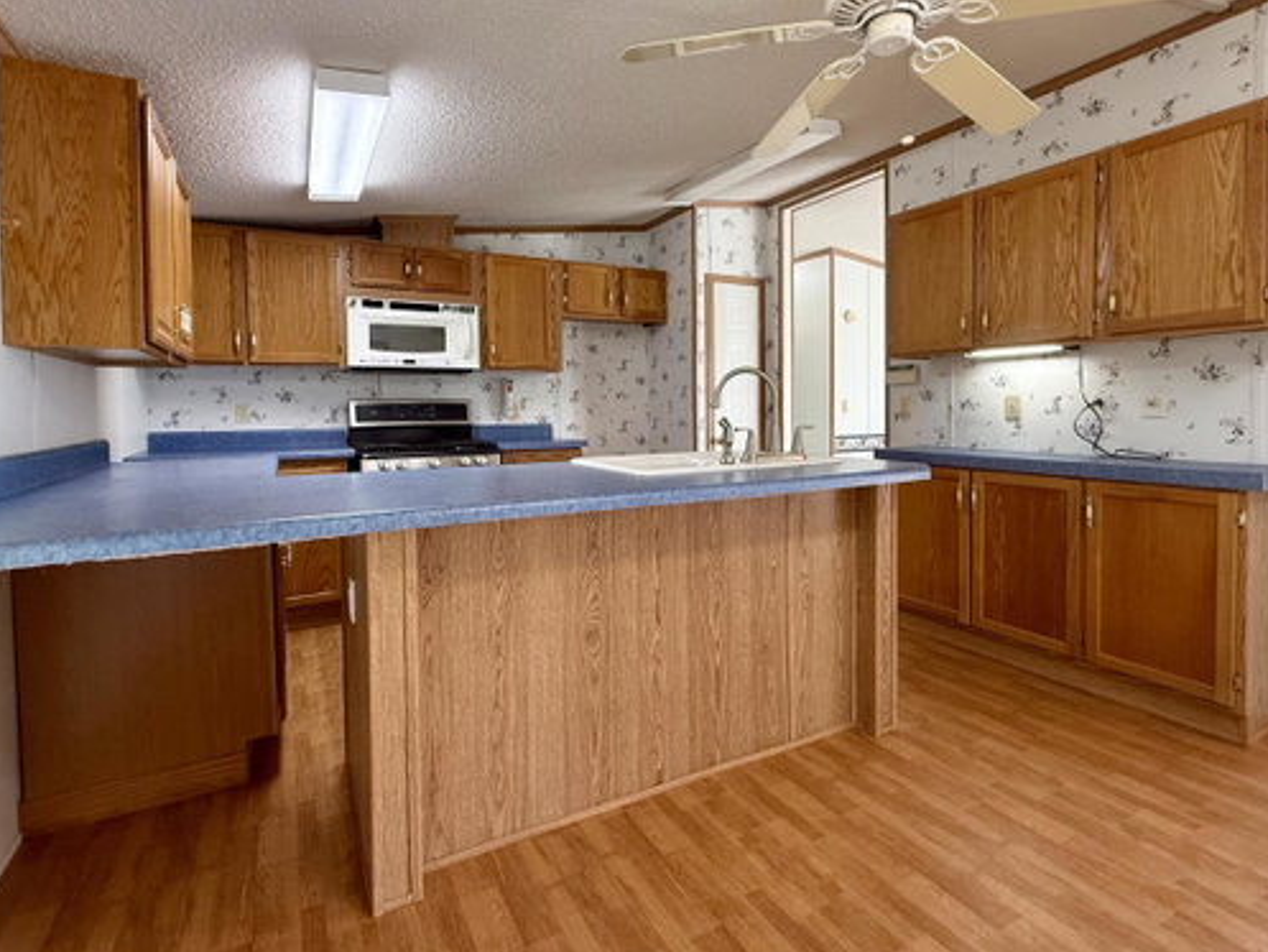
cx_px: 624
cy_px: 426
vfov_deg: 71.4
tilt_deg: -0.8
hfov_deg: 87.7
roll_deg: +0.6
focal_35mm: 18
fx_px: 660
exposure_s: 1/120
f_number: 2.2
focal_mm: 2.22
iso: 320
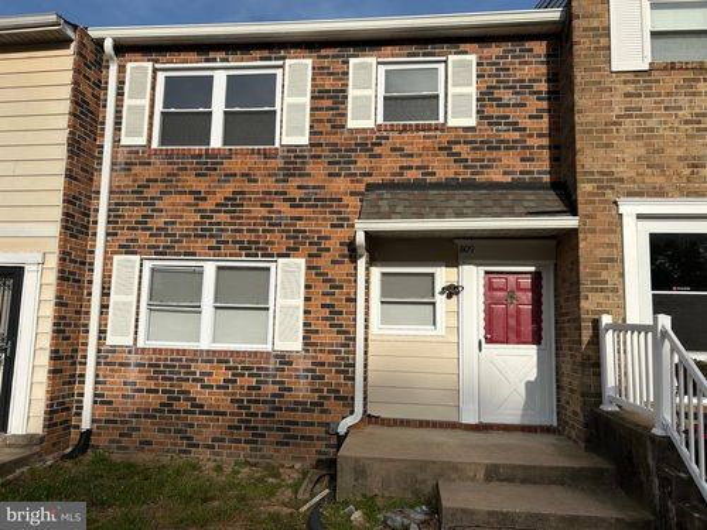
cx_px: 354
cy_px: 265
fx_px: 531
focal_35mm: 26
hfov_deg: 67.3
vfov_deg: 53.1
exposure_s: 1/5587
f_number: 1.5
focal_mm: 5.7
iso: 50
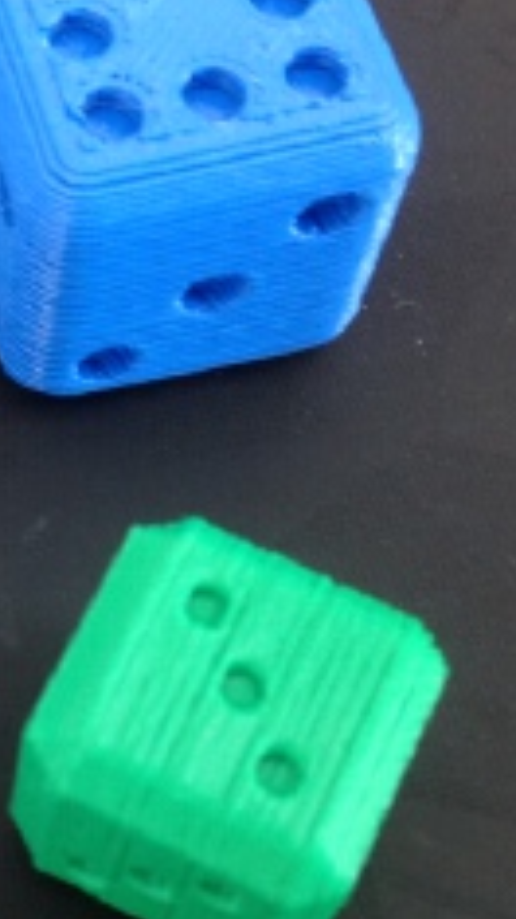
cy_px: 465
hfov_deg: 13.3
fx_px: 2118
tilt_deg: -60.4
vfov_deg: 24.5
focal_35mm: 87
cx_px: -211
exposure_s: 1/15
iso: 50
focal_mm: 4.28
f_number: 2.4
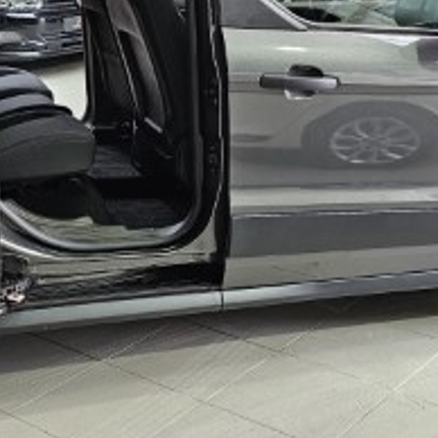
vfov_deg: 25.4
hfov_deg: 25.5
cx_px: 120
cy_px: 108
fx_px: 959
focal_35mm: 67
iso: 200
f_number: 1.7
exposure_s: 1/100
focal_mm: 6.3
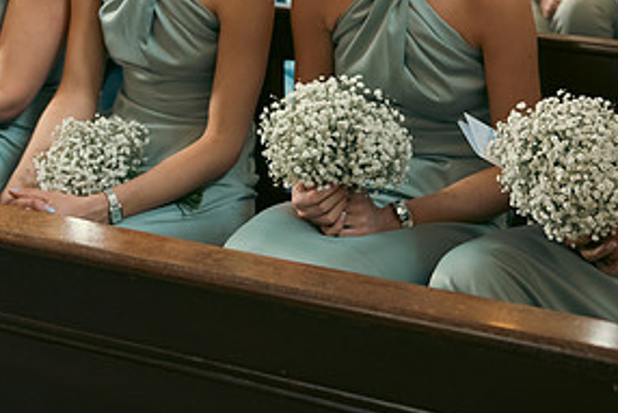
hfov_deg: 30.0
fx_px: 1151
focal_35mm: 67
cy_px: 27
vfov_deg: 19.9
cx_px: 374
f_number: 3.5
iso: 2500
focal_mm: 33
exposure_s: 1/200
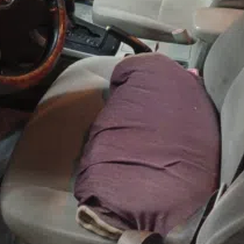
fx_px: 335
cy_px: 48
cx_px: 157
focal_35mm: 42
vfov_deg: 38.5
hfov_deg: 39.7
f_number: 1.8
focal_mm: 4.6
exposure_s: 1/16.7
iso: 2500
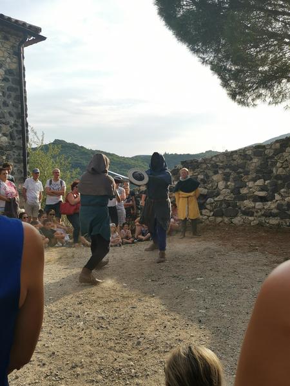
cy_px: 193
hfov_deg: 40.7
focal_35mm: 35
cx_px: 145
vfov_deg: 52.6
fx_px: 391
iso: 50
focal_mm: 4.75
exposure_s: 1/1325
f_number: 1.8
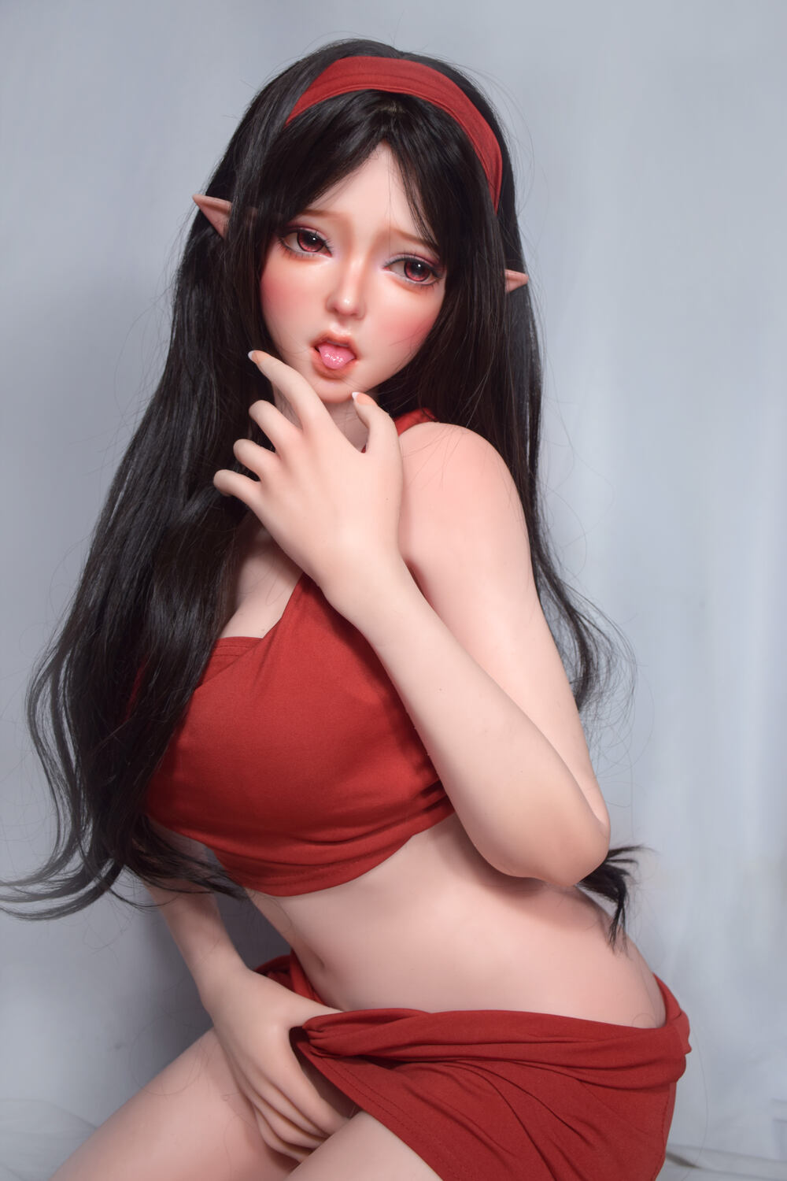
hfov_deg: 36.9
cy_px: 590
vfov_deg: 53.1
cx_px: 394
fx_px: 1180
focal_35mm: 36
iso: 200
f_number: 3.8
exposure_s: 1/80
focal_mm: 24
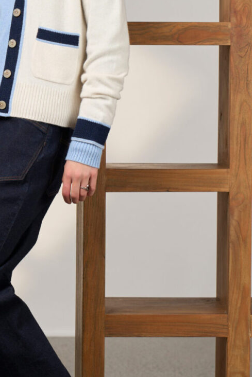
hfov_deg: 9.9
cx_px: 43
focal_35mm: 138
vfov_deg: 14.9
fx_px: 1448
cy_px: 159
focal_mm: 60
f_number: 4
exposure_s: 1/125
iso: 200
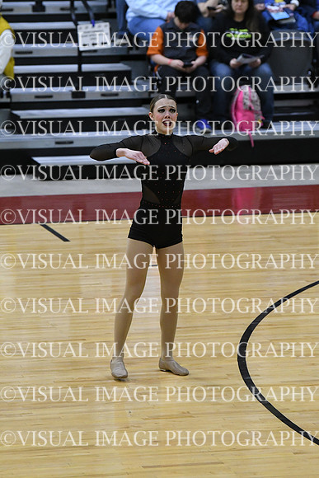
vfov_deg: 8.3
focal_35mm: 247
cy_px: 239
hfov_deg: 5.6
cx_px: 160
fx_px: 3281
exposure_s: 1/500
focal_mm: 165
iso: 5000
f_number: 4
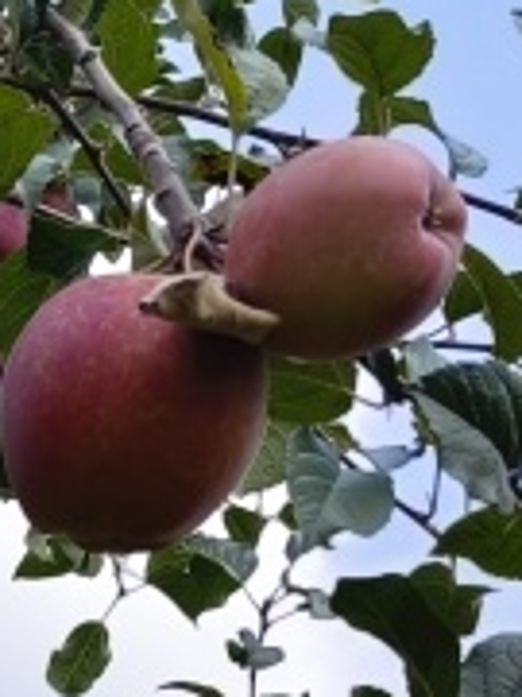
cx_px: -642
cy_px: 1214
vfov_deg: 13.2
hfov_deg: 9.8
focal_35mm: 136
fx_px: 2734
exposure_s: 1/1742
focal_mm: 5.5
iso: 50
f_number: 1.88
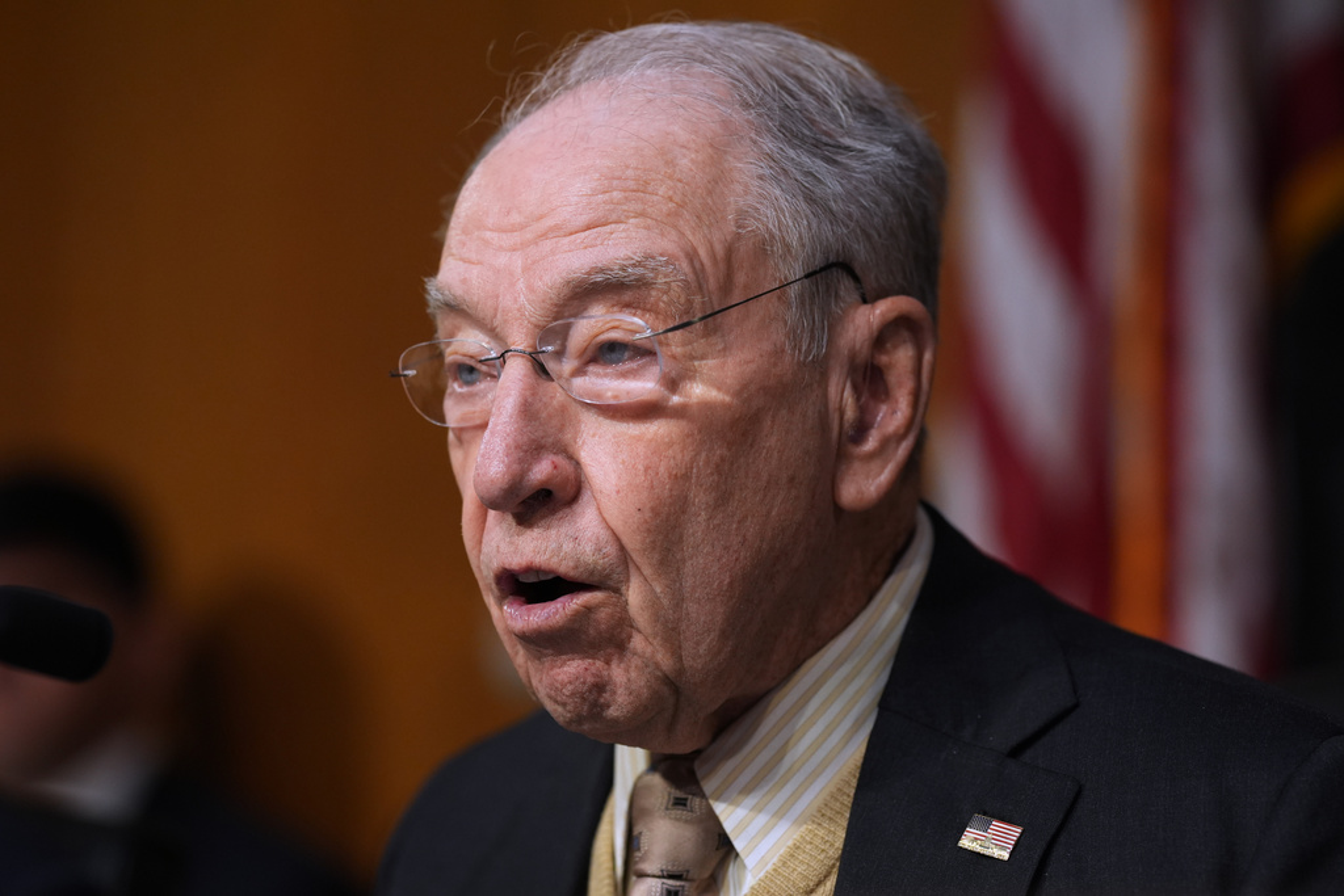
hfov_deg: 15.2
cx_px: 672
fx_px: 5040
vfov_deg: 10.2
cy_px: 448
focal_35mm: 135
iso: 2500
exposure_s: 1/400
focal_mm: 135
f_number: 2.8
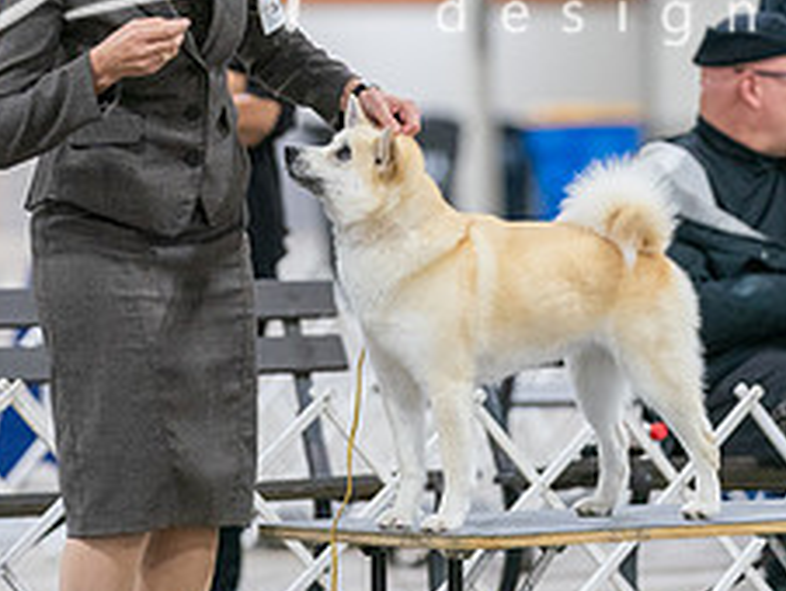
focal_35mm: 375
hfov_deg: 5.3
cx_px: 323
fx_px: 8524
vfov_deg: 4.0
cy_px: 120
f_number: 2.8
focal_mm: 152
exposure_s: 1/200
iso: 4000
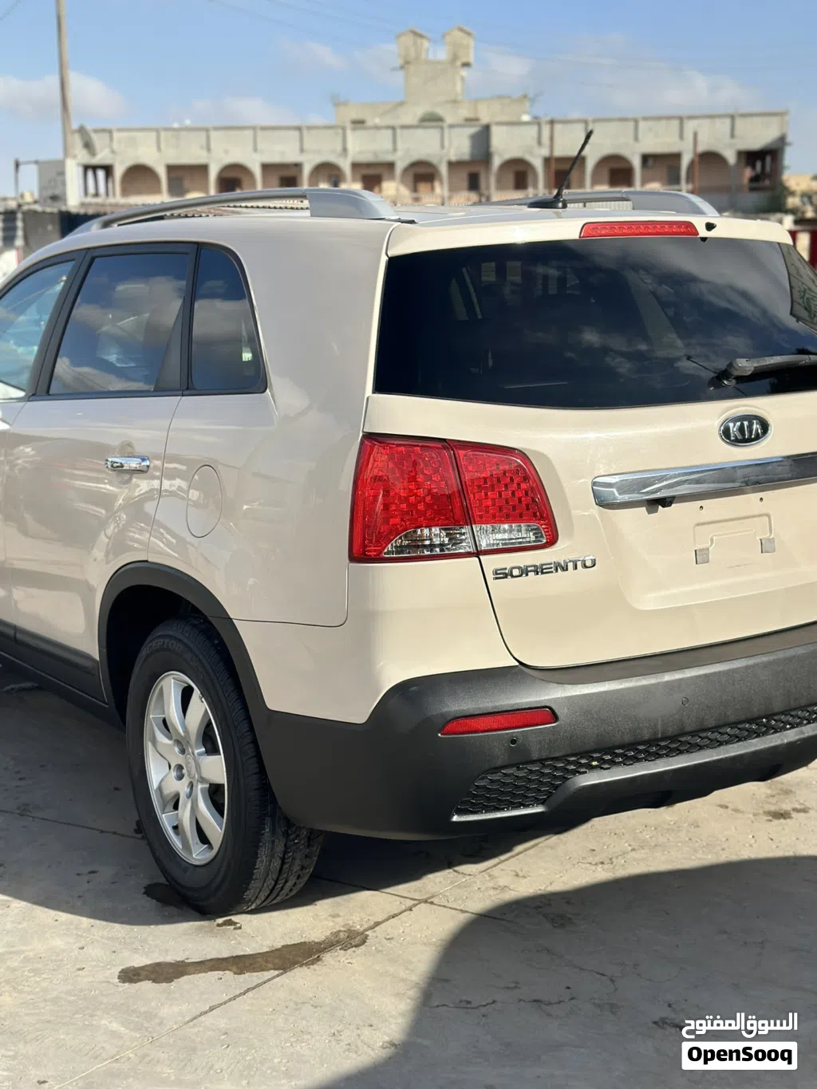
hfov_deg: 30.3
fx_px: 1510
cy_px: 544
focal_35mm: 48
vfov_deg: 39.7
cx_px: 408
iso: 100
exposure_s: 1/5000
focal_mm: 6.86
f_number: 1.78
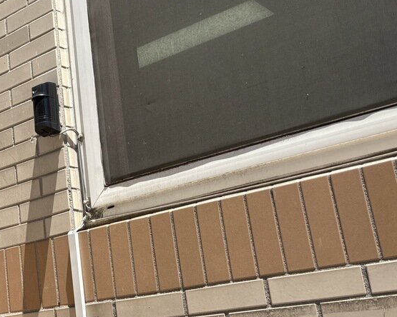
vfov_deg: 23.8
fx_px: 752
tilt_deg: +17.7
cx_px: -75
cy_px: 154
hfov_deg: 26.4
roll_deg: +2.0
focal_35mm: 64
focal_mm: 5.96
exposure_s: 1/2283
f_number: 1.6
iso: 50
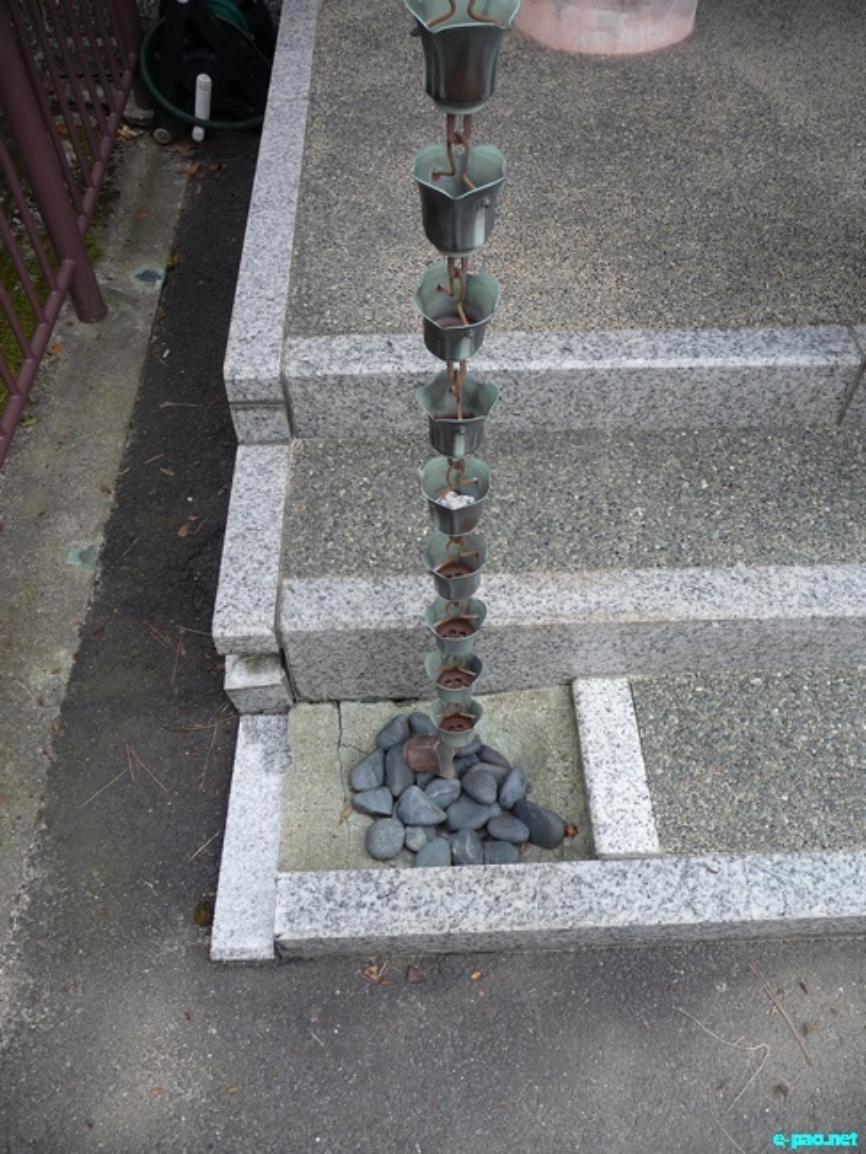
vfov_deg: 63.4
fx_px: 933
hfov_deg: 49.8
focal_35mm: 28
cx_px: 433
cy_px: 577
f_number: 3.3
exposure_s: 1/100
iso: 100
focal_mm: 4.7
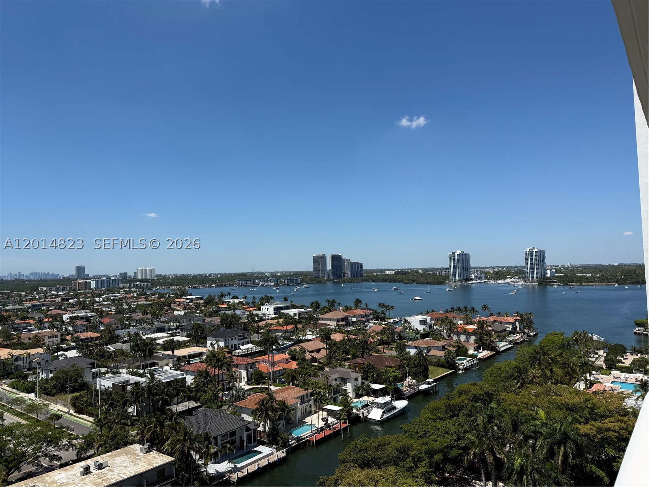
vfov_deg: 56.8
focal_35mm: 24
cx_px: 324
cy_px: 244
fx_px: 450
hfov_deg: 71.6
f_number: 1.78
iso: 80
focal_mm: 6.76
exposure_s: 1/6711
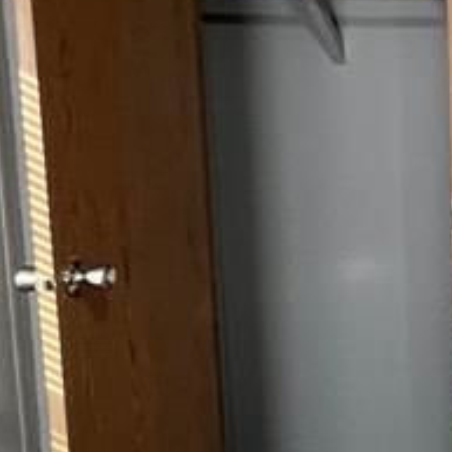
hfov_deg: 22.9
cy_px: 152
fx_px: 901
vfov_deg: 28.0
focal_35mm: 61
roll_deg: +1.3
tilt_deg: -2.7
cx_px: 674
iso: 250
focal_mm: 1.57
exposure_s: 1/73
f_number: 1.8
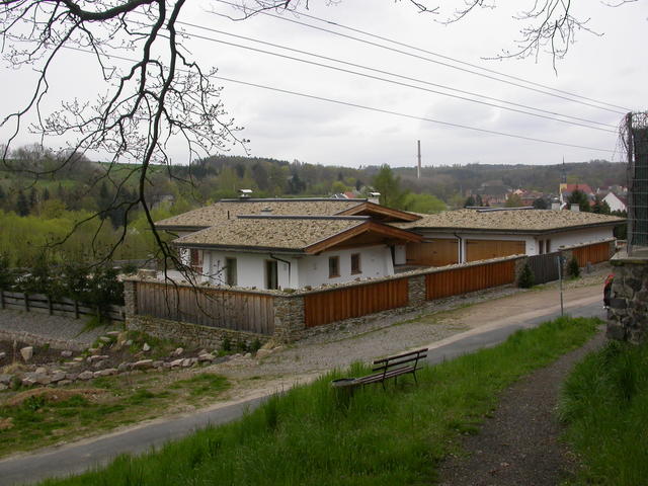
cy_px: 243
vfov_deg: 37.7
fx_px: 711
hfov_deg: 49.0
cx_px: 324
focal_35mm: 38
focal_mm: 7.85
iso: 100
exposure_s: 1/273
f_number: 6
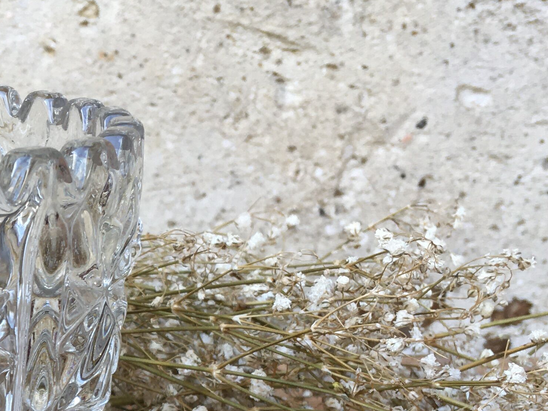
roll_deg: -1.5
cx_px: -3
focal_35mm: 79
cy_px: 428
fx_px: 1251
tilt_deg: -20.7
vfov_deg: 18.1
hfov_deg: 23.6
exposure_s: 1/100
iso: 32
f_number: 2.2
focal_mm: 4.15
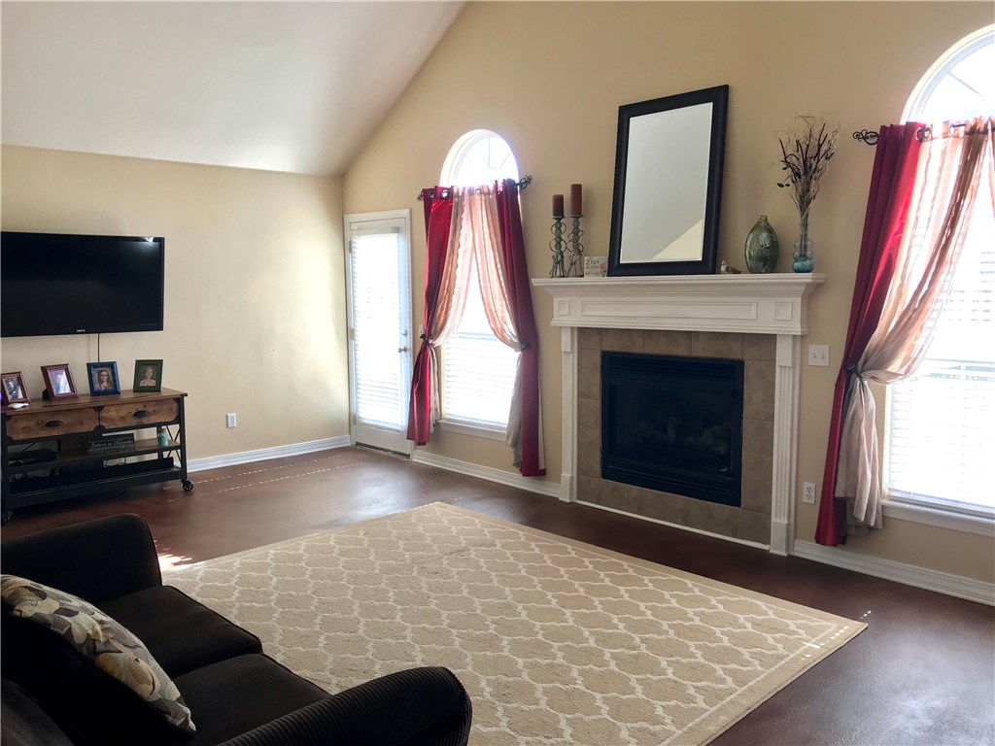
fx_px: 805
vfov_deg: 49.7
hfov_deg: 63.4
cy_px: 373
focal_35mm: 28
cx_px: 498
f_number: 1.8
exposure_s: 1/60
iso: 32
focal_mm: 3.99
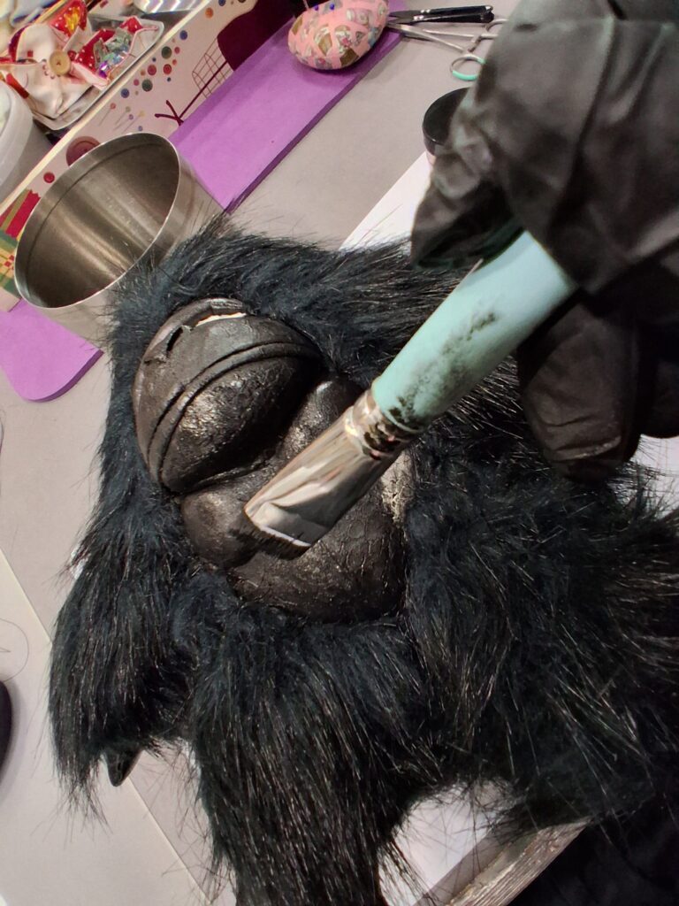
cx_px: 340
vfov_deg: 91.0
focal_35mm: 17
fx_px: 445
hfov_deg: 74.7
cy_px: 453
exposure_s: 1/25
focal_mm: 1.4
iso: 400
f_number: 2.2
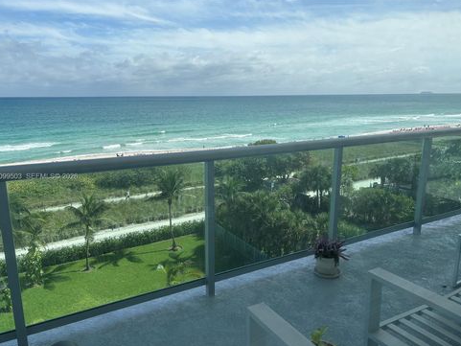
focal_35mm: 27
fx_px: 360
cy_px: 177
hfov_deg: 65.3
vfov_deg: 51.4
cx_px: 224
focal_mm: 5.96
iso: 50
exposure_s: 1/2024
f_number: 1.6
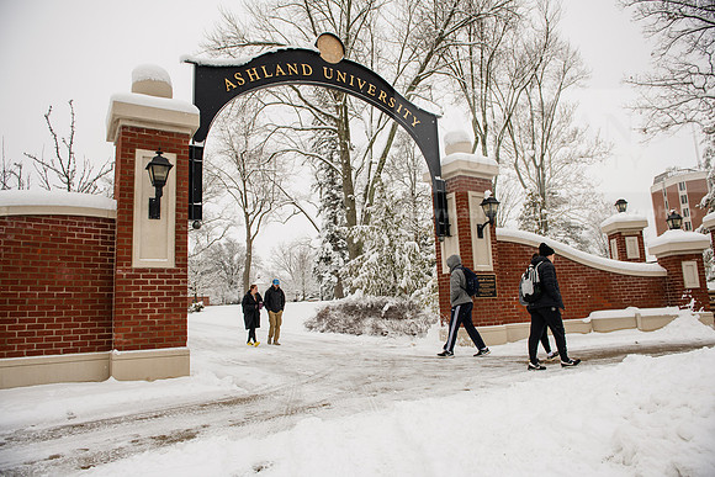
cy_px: 238
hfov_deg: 73.7
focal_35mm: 24
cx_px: 358
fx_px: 477
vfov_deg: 53.2
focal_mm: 24
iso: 125
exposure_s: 1/500
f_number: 4
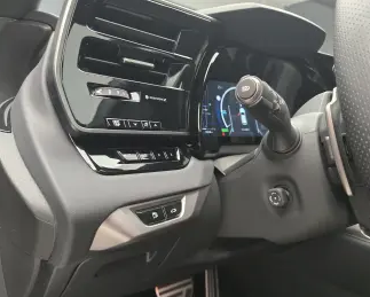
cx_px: 204
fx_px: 274
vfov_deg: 56.8
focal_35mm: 25
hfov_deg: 67.9
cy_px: 154
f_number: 1.7
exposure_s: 1/60
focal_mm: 6.3
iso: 800
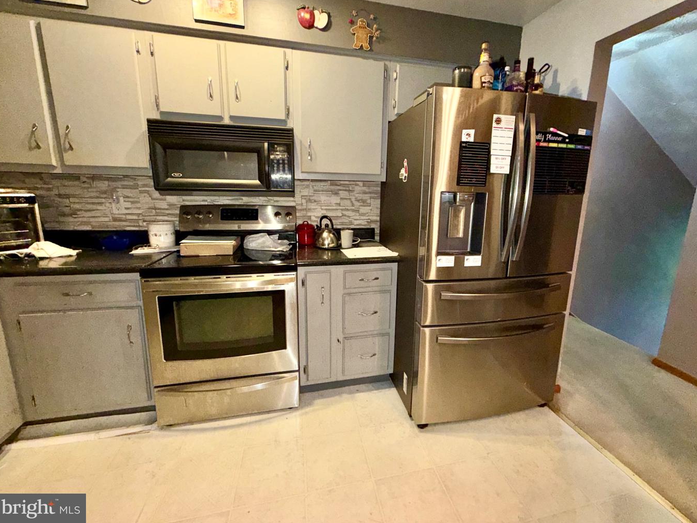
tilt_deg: -12.1
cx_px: 368
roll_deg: -1.8
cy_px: 243
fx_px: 302
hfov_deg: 98.1
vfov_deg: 81.6
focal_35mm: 15
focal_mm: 2.22
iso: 125
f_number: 2.2
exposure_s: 1/60
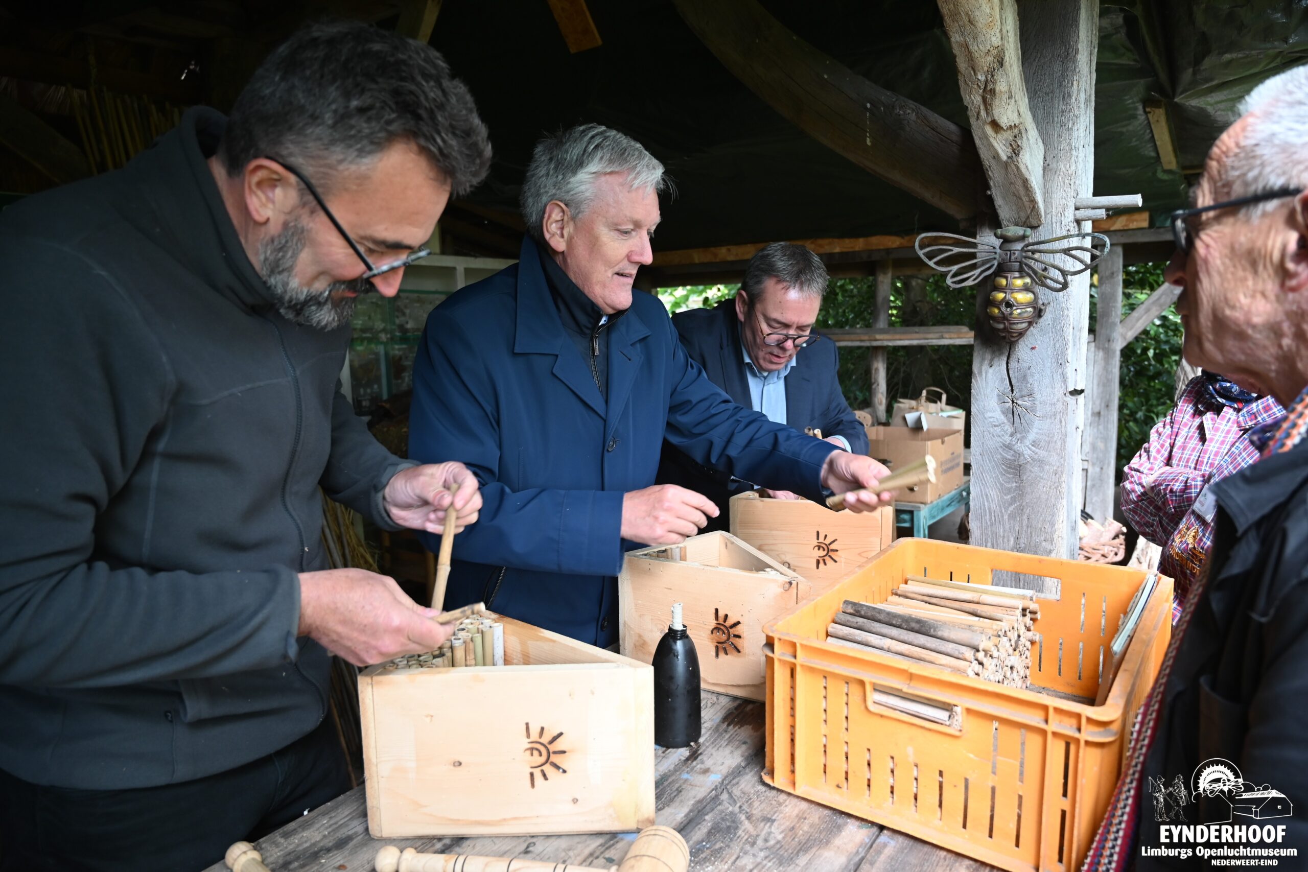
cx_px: 654
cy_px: 436
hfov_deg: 73.7
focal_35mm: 24
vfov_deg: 53.1
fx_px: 872
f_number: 4
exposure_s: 1/125
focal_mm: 24
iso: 560
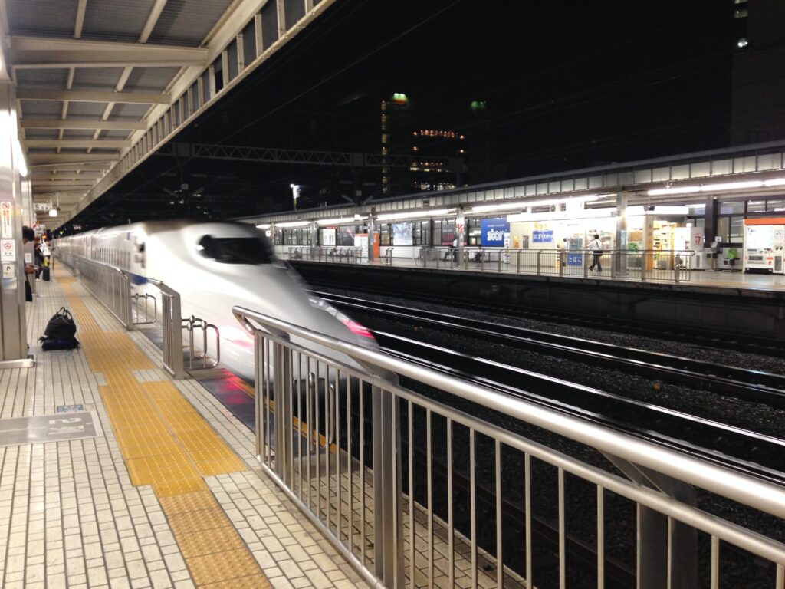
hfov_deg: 55.4
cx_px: 392
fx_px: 748
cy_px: 294
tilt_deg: -3.1
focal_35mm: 33
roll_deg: -0.3
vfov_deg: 42.9
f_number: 2.4
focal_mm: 4.12
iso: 125
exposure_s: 1/20
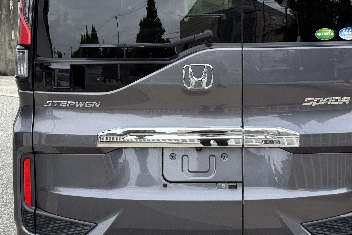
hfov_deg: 25.3
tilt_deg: -6.1
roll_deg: +1.8
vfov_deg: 17.0
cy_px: 71
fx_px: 782
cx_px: 202
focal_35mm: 80
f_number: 1.78
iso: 100
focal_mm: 6.76
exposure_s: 1/1285
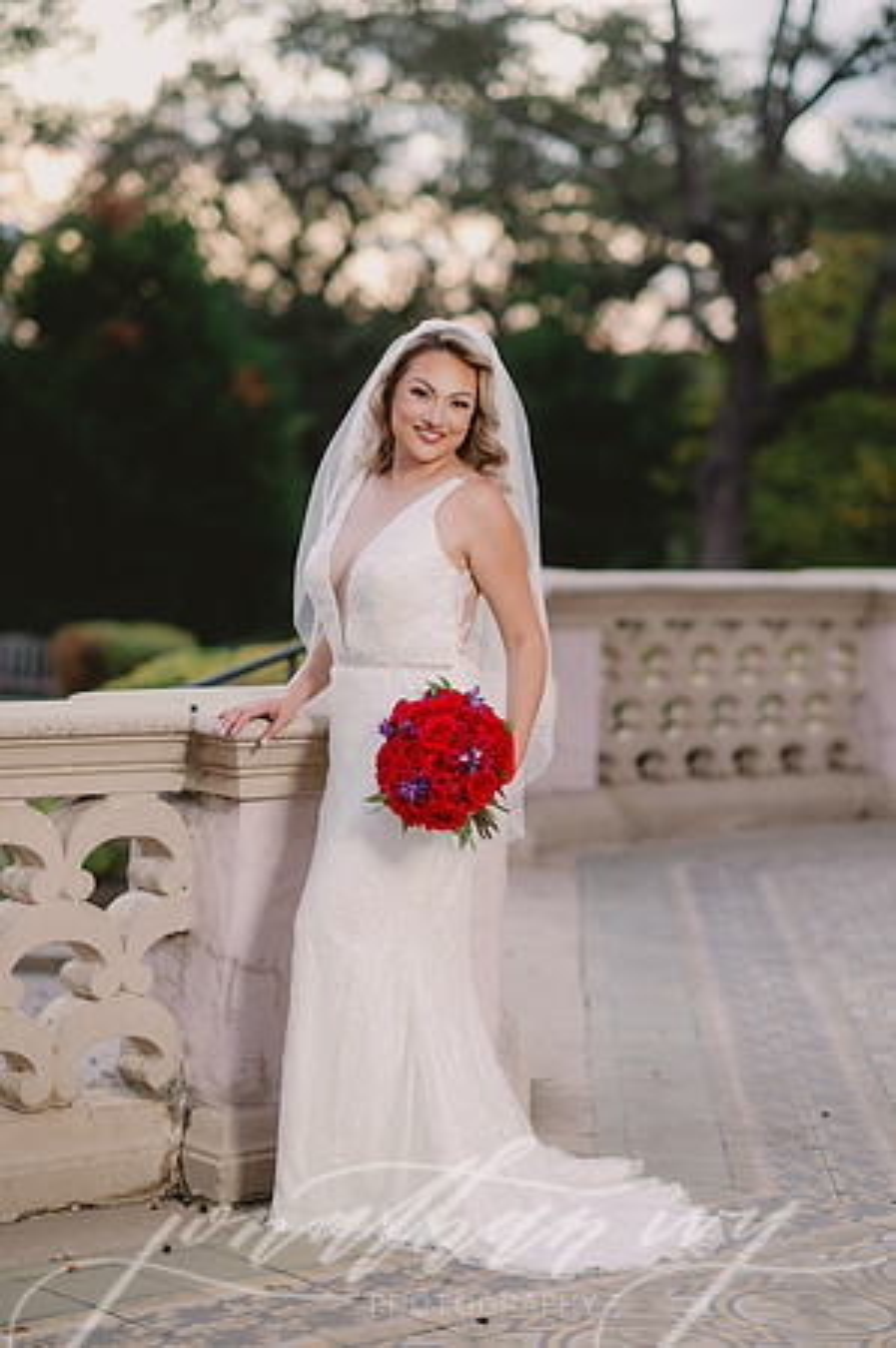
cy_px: 674
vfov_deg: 23.9
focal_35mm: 85
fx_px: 3180
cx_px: 448
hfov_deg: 16.0
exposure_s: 1/200
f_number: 2
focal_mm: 85
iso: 320
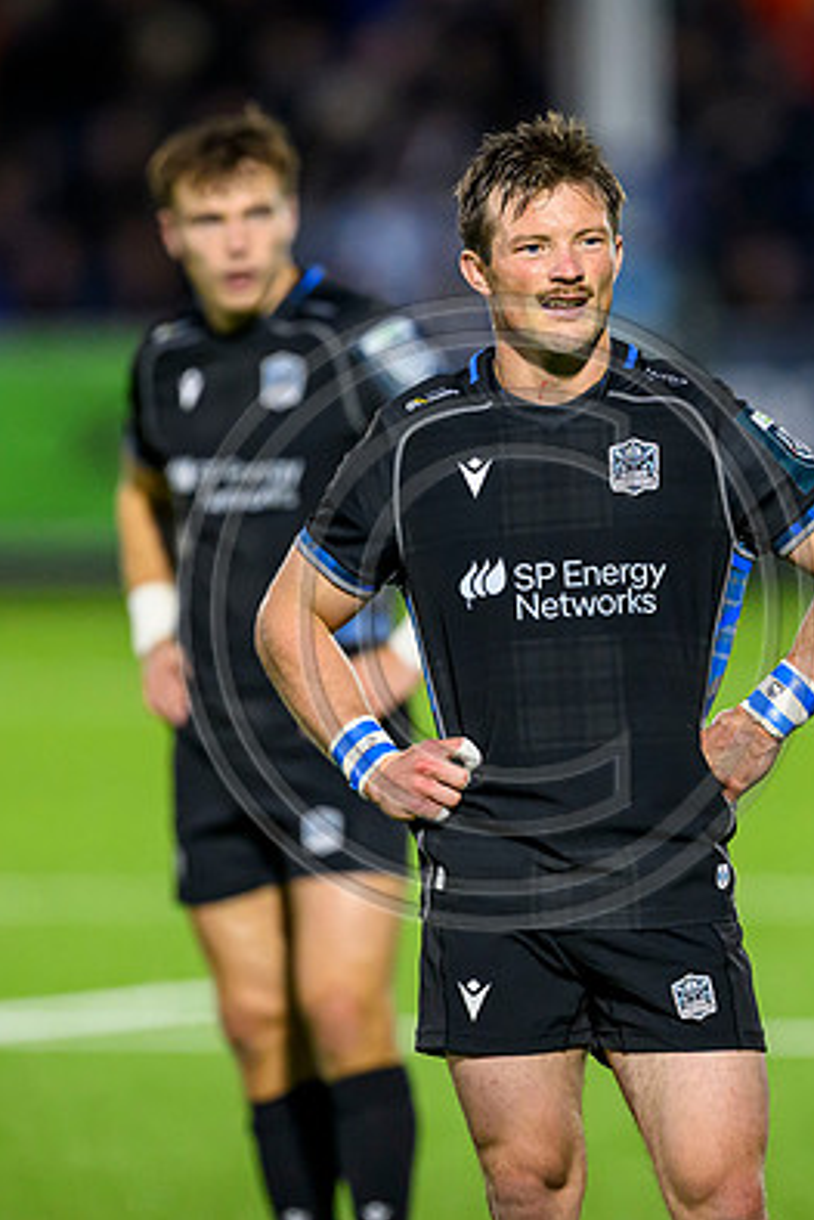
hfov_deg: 1.8
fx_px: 26057
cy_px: 634
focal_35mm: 769
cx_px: 556
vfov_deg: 2.7
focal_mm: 400
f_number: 3.2
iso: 4000
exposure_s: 1/2000
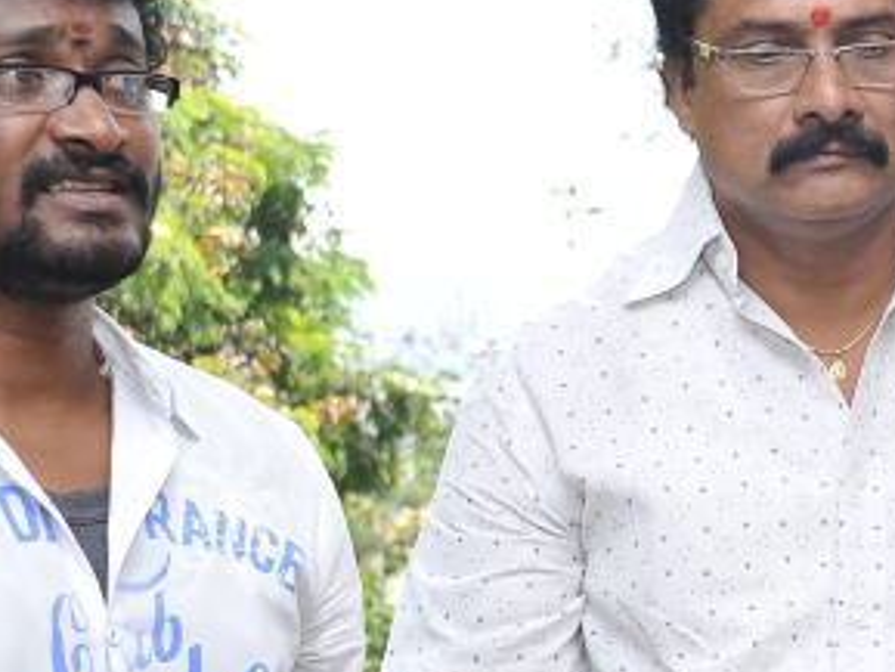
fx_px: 3078
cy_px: 686
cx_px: 1137
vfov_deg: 12.3
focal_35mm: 119
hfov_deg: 15.8
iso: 250
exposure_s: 1/160
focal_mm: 35
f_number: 5.6
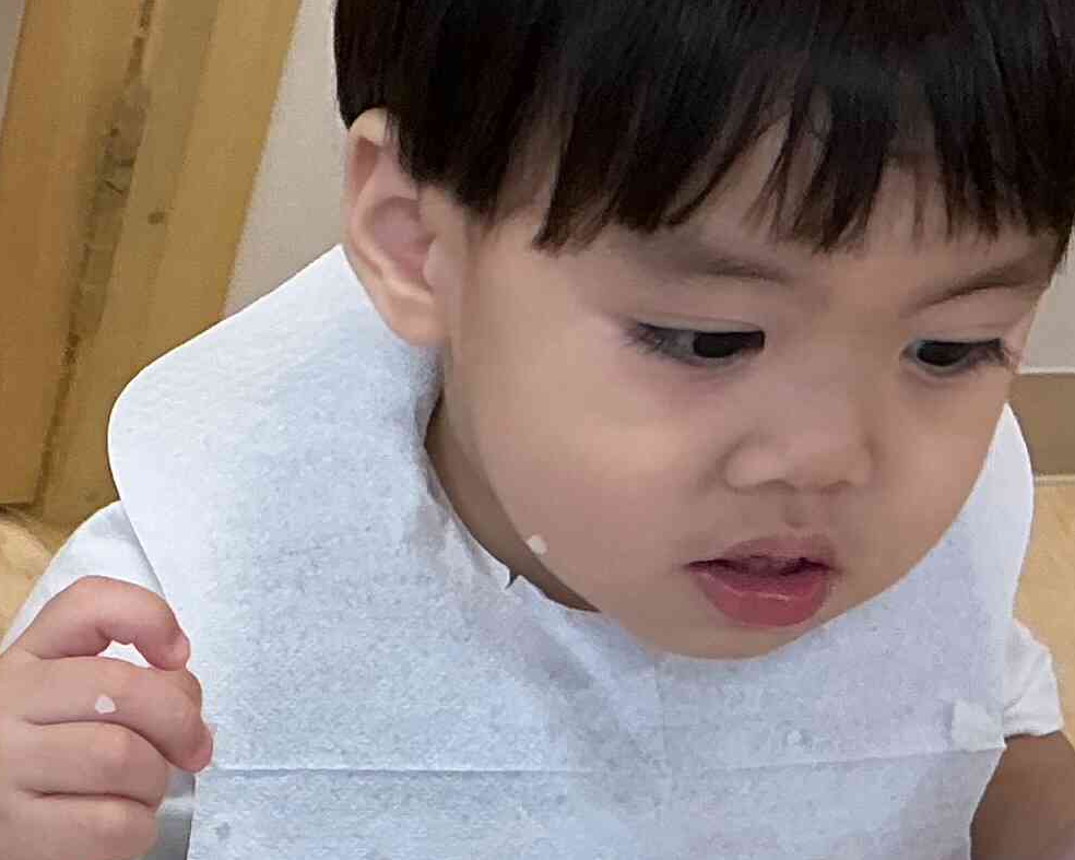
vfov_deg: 12.8
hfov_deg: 14.9
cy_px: 1195
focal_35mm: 116
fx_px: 3690
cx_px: -709
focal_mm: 3
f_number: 1.8
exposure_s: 1/120
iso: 50
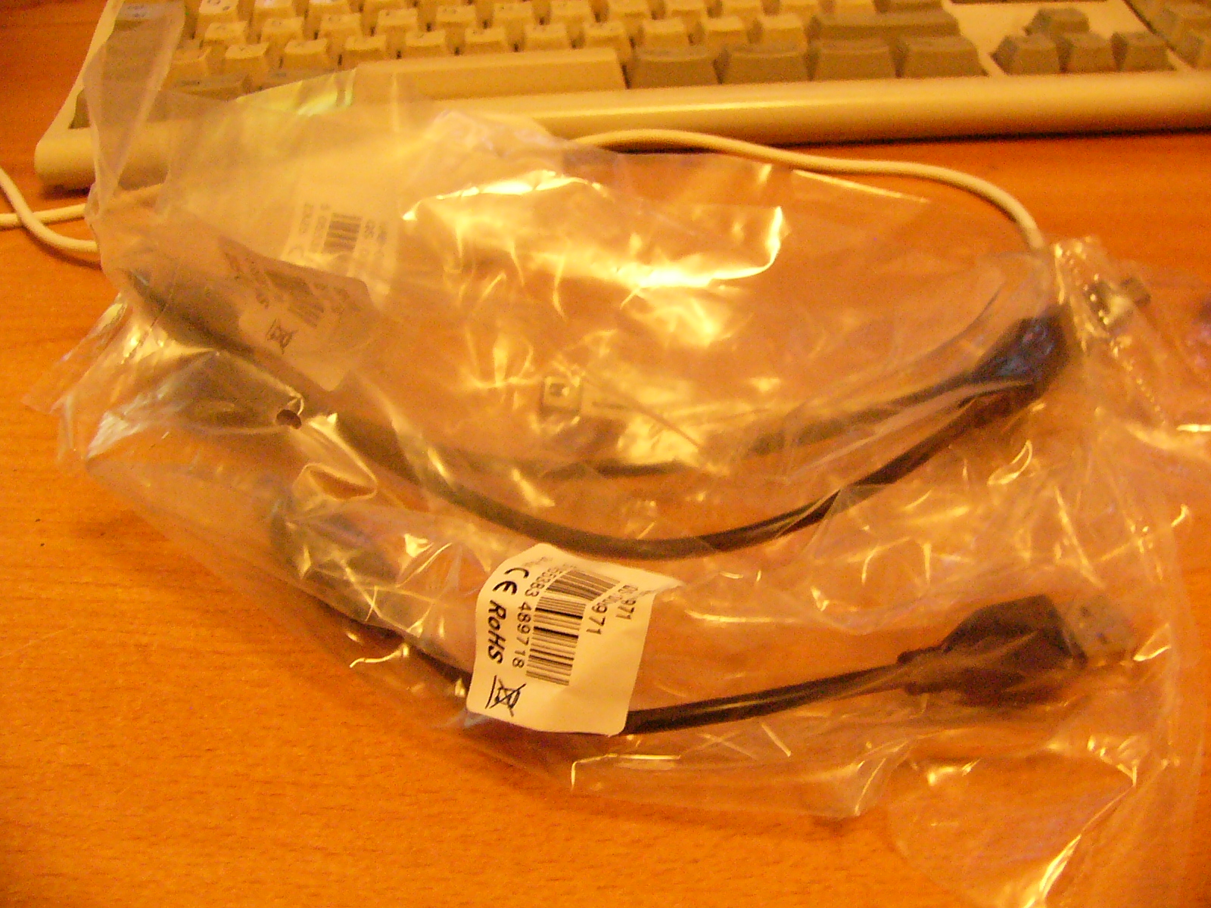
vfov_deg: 40.7
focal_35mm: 35
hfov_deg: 52.6
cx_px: 606
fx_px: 1224
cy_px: 454
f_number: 2.8
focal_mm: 4.6
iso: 400
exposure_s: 1/8
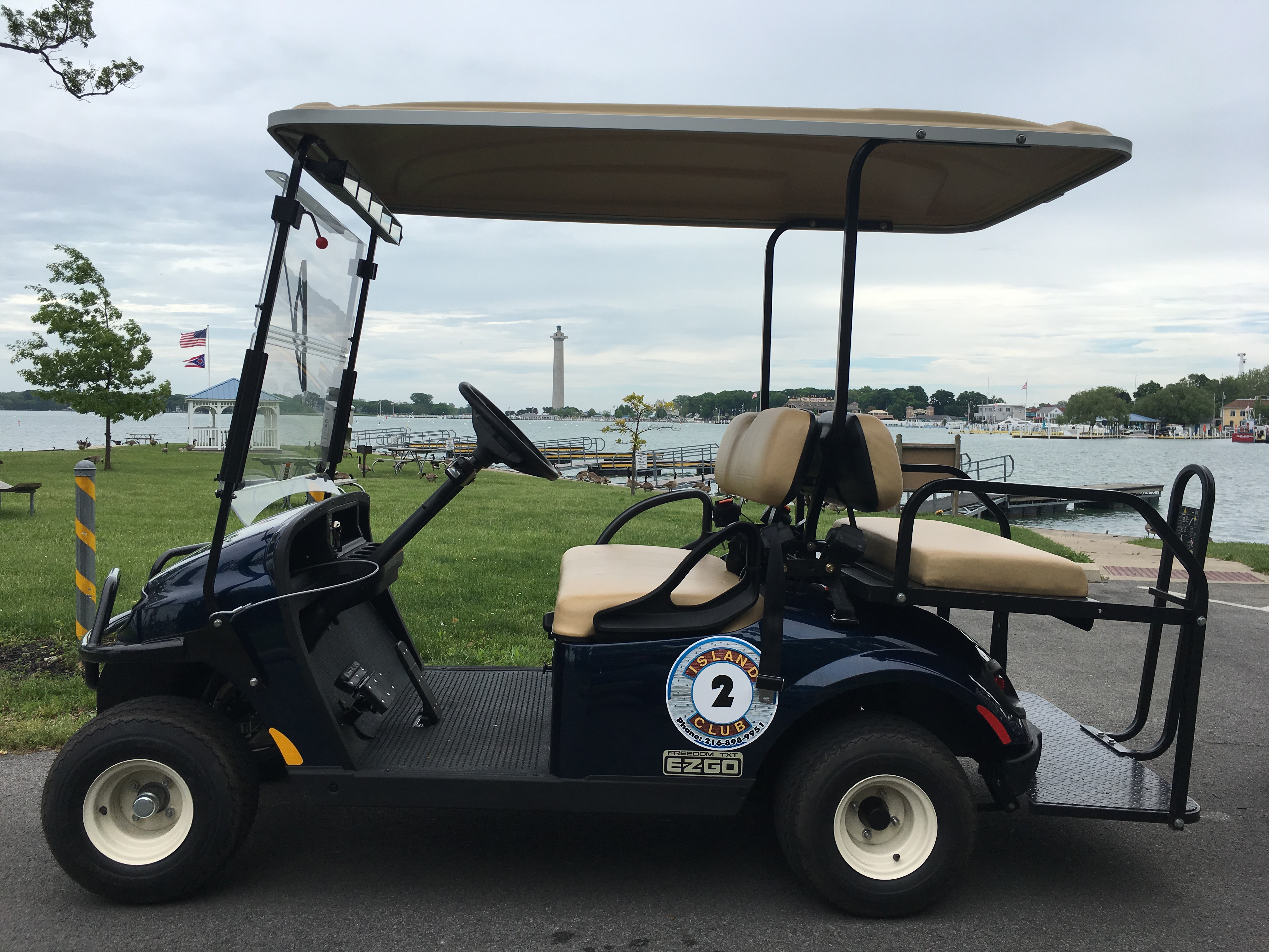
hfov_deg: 61.7
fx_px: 1063
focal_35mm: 29
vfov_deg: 48.2
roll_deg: -1.3
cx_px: 634
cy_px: 476
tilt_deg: -0.6
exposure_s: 1/1603
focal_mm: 4.15
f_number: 2.2
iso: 25
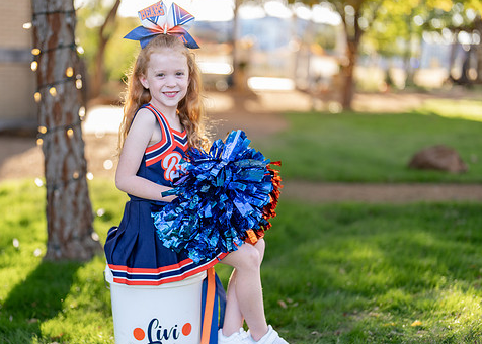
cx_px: 187
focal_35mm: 65
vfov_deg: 21.9
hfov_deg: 30.2
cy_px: 195
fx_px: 890
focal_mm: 50
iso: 100
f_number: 1.2
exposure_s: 1/640
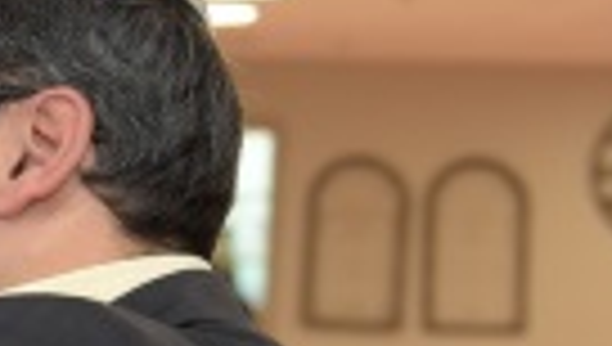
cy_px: 337
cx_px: -716
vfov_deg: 6.9
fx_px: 2844
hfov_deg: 10.9
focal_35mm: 175
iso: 800
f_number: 3.5
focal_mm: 38
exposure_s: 1/100
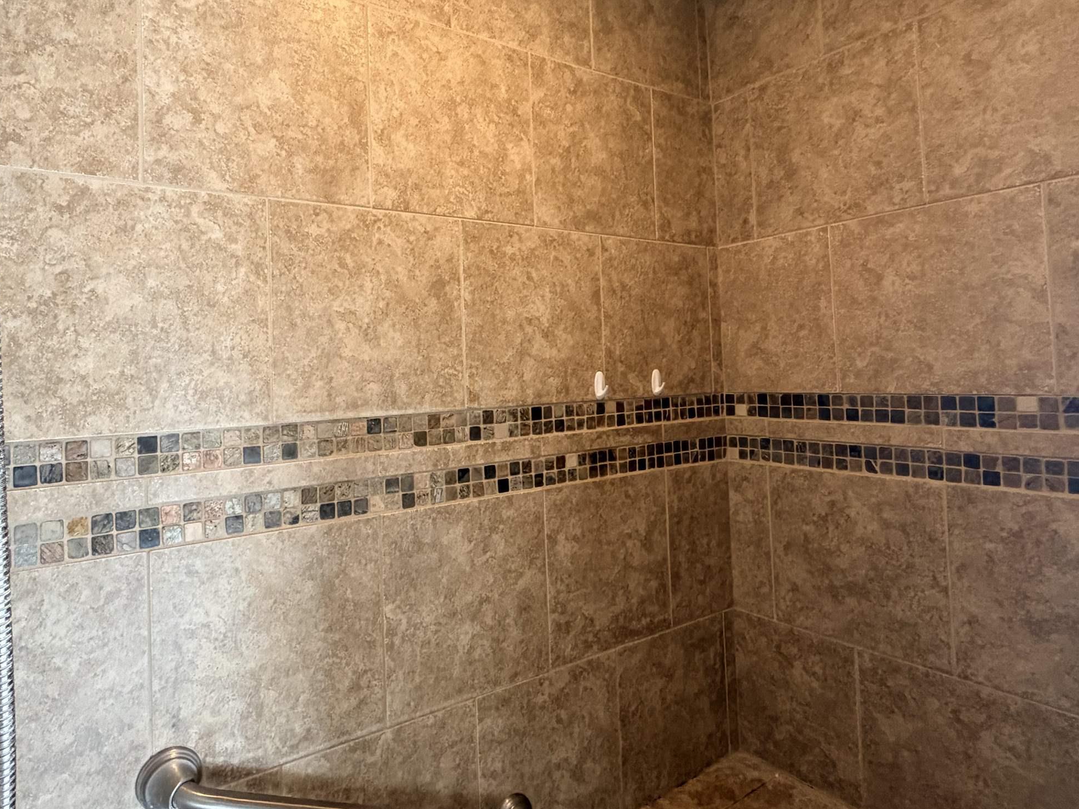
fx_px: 686
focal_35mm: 22
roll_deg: +2.8
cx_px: 470
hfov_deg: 76.0
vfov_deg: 60.8
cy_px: 344
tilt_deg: +1.5
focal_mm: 2.22
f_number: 2.2
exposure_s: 1/60
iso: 320
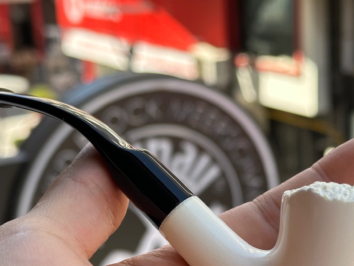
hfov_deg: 23.5
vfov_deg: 17.7
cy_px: 183
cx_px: 228
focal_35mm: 83
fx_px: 849
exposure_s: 1/608
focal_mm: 6.86
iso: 64
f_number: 1.78
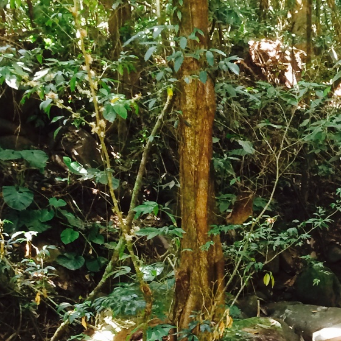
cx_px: 401
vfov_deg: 17.1
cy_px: 406
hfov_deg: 17.2
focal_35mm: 97
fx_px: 1081
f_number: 2.2
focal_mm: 4.12
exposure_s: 1/30
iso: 100
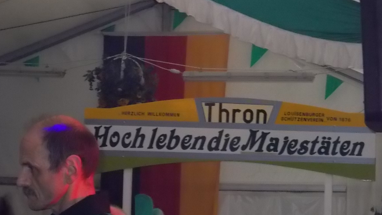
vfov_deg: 8.2
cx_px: 198
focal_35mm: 147
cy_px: 56
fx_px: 1489
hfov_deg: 14.6
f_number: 6
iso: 800
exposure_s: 1/60
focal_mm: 20.1
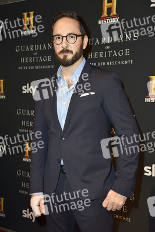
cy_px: 116
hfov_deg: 26.9
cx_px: 78
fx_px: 323
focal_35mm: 50
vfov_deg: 39.6
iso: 640
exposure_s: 1/125
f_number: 5.6
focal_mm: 50
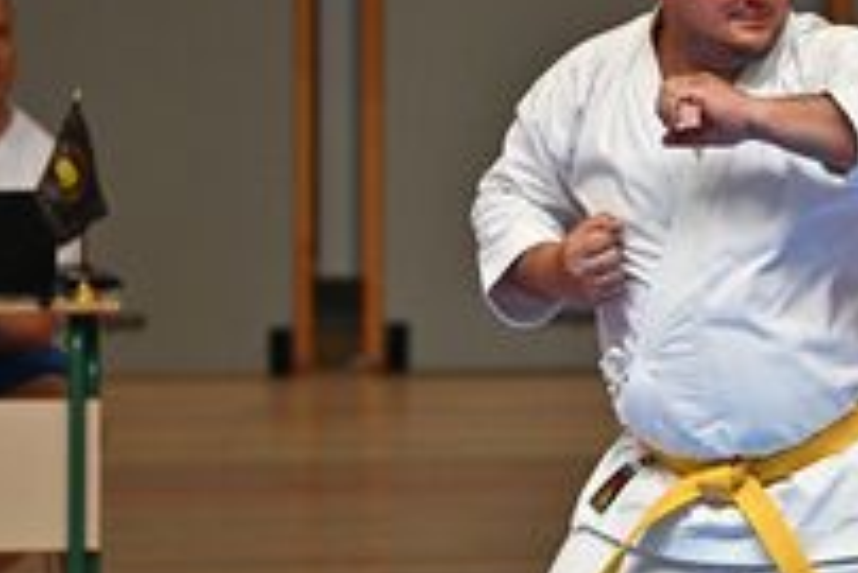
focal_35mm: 445
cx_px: 599
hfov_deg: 4.6
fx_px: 10613
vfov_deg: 3.1
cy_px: 242
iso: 2000
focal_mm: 200
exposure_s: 1/5000
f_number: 2.8
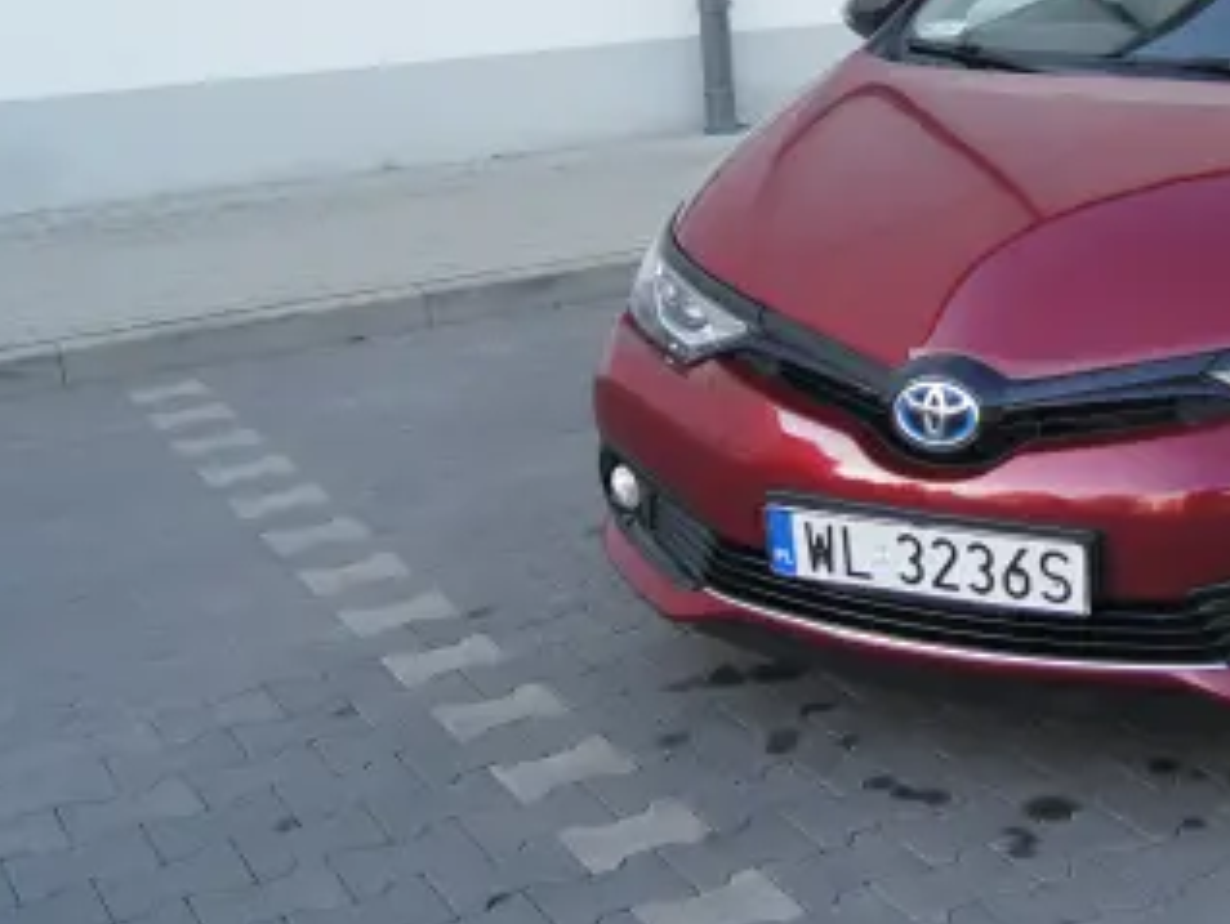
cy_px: 302
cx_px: 1168
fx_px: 2062
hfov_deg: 31.2
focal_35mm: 58
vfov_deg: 25.1
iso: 100
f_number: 5
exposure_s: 1/60
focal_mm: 20
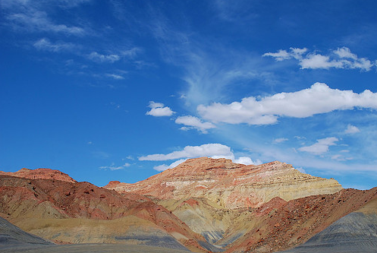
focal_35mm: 49
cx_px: 218
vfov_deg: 27.6
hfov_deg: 40.2
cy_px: 142
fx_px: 514
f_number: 8
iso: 100
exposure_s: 1/250
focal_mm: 28
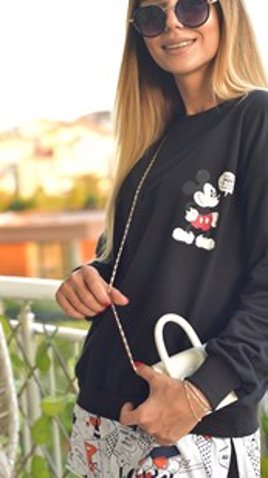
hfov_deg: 15.3
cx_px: 174
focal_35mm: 79
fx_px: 999
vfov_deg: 26.9
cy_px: 228
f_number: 3.2
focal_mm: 50
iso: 1000
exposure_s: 1/400
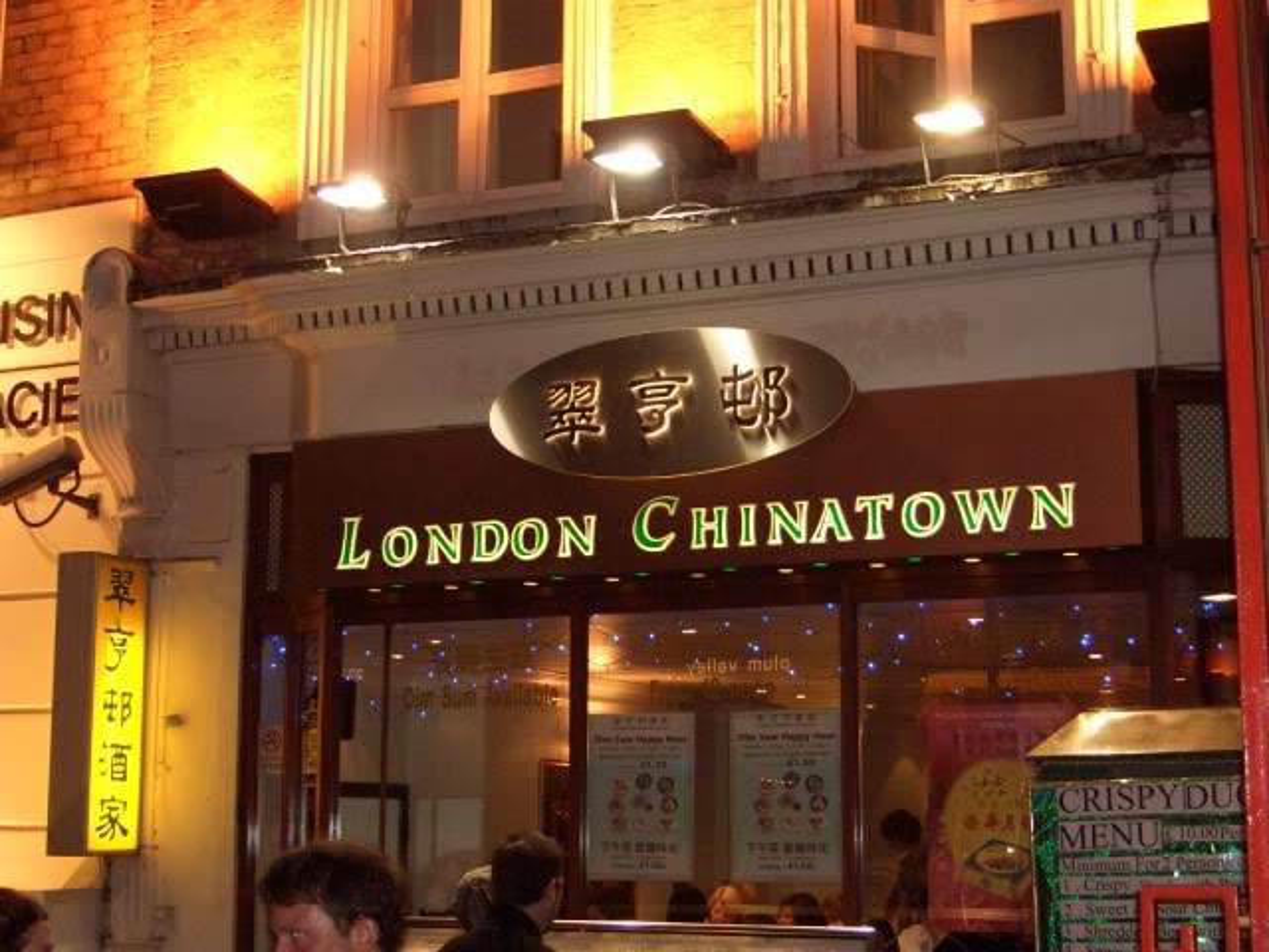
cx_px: 634
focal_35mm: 55
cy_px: 476
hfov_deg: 34.9
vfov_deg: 26.6
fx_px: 2016
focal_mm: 11.4
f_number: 3.3
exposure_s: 1/60
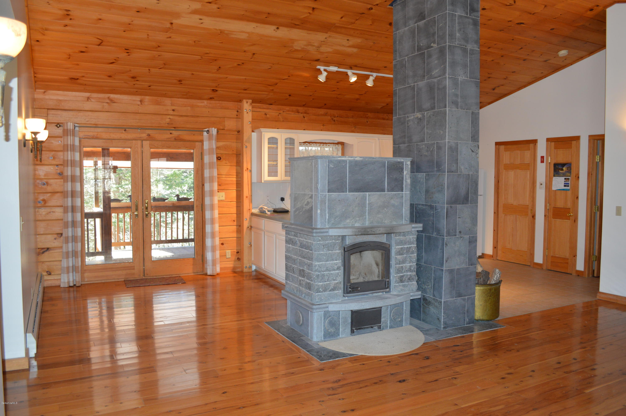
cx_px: 313
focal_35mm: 27
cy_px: 208
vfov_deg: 47.8
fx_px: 469
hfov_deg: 67.4
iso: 400
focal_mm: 18
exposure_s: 1/60
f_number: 4
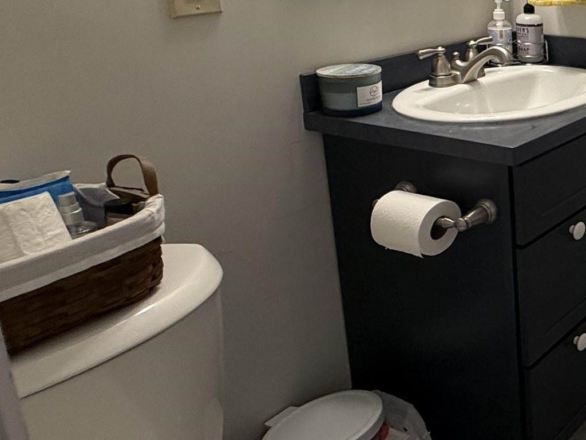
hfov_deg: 31.8
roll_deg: -2.6
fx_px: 711
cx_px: 794
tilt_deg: -14.6
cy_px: 90
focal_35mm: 42
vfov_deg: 33.4
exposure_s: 1/120
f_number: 2.2
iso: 160
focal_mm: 2.22
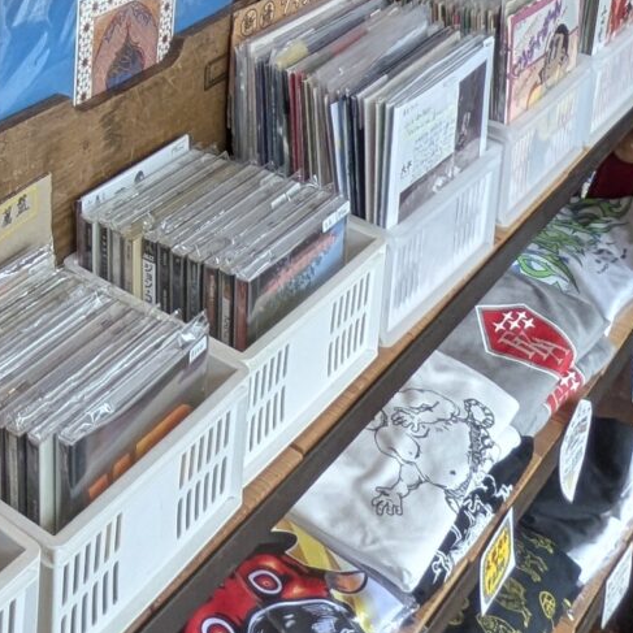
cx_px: -139
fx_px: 1345
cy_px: -296
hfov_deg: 24.0
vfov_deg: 22.2
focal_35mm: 65
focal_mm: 1.85
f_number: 2.2
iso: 62
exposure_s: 1/100
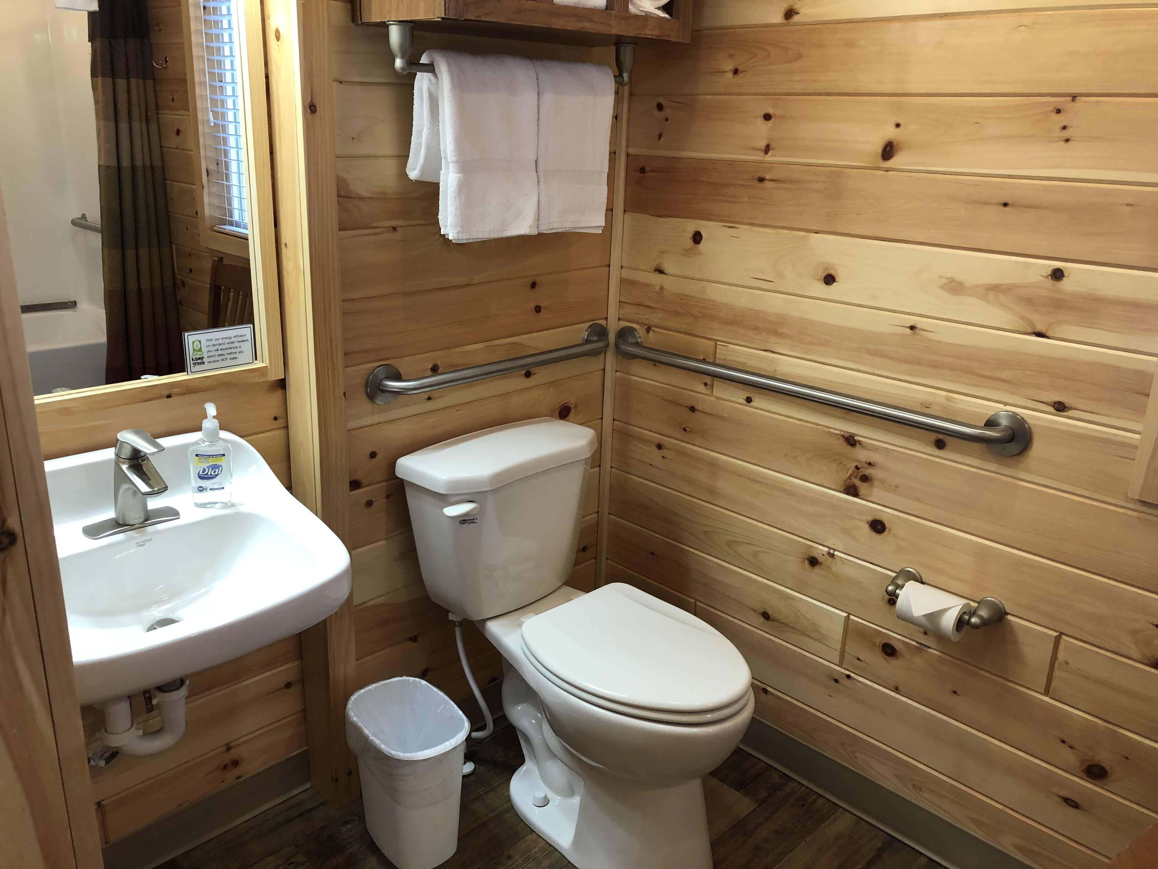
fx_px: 937
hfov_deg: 63.4
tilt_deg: -18.1
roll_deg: -0.4
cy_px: 434
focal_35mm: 28
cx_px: 579
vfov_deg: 49.7
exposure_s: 1/30
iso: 32
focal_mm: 3.99
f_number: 1.8
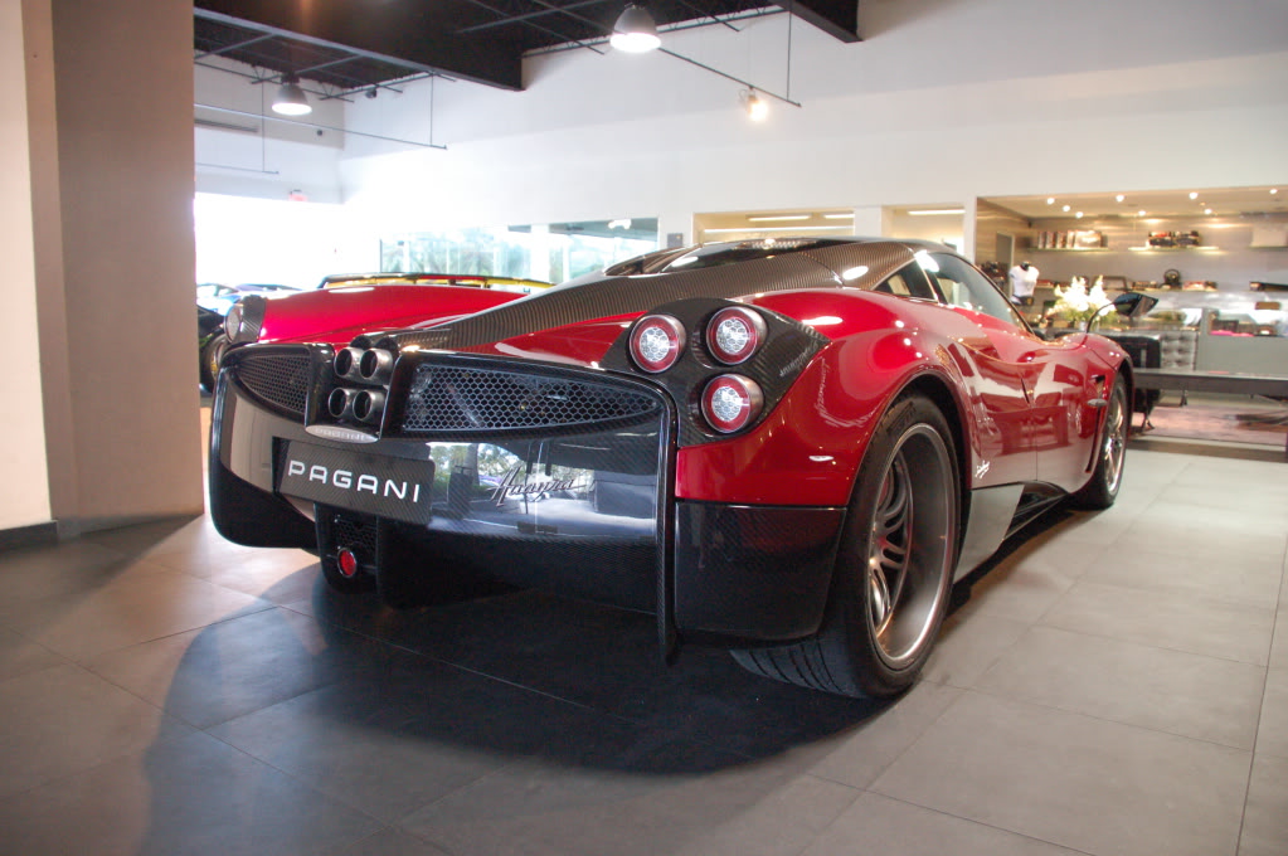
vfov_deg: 47.8
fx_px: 965
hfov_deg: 67.4
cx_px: 644
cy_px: 428
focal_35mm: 27
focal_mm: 18
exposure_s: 1/15
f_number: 3.5
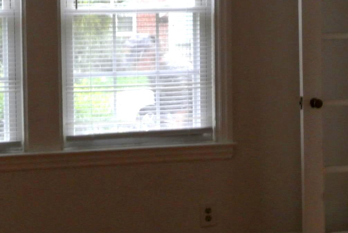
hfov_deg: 17.9
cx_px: 183
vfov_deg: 12.0
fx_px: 1103
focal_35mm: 114
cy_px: 51
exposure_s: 1/30
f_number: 5
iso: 800
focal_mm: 21.1
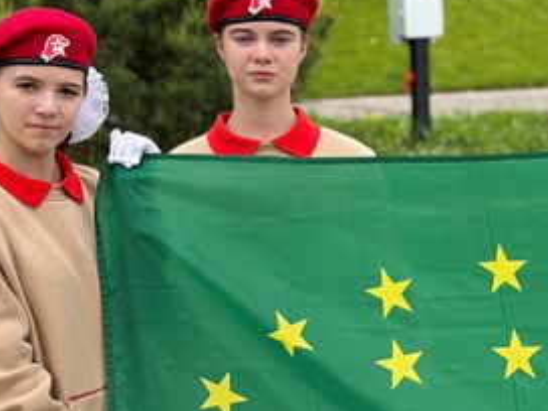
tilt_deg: -6.3
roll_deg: +1.3
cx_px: 484
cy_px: 252
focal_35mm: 141
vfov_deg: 10.5
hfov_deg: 13.9
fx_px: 2232
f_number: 1.78
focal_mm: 6.76
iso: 64
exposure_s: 1/1100
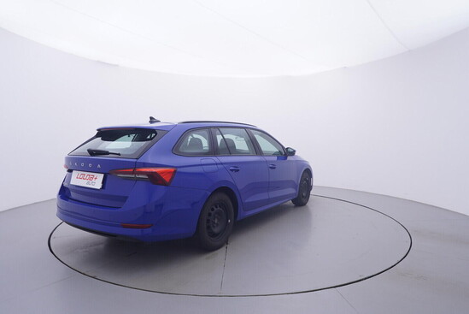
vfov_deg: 56.2
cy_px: 157
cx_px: 234
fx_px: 293
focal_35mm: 22
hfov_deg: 77.3
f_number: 5
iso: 200
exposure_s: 1/80
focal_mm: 15
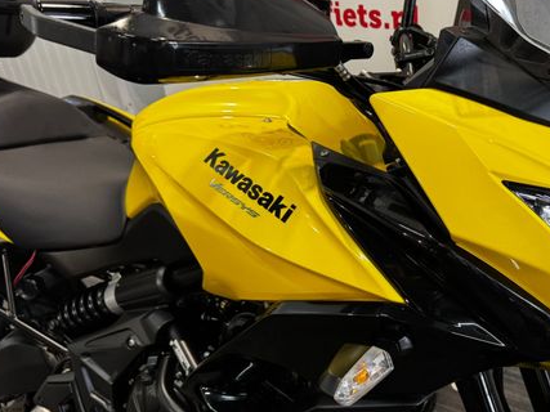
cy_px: 207
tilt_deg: -28.9
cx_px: 395
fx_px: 572
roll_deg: +3.9
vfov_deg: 39.6
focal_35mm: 36
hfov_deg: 49.8
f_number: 1.78
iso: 250
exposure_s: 1/50
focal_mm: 6.76
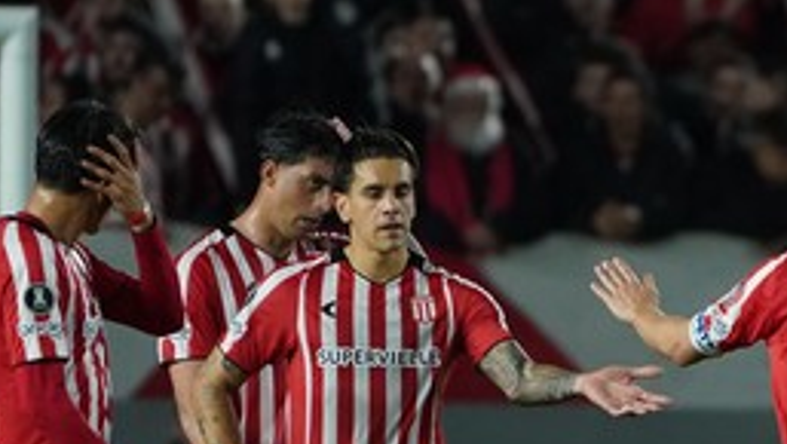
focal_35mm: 1758
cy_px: 340
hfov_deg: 1.2
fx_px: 36713
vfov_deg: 0.7
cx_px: 766
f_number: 6.3
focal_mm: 600
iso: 5000
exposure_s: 1/1000
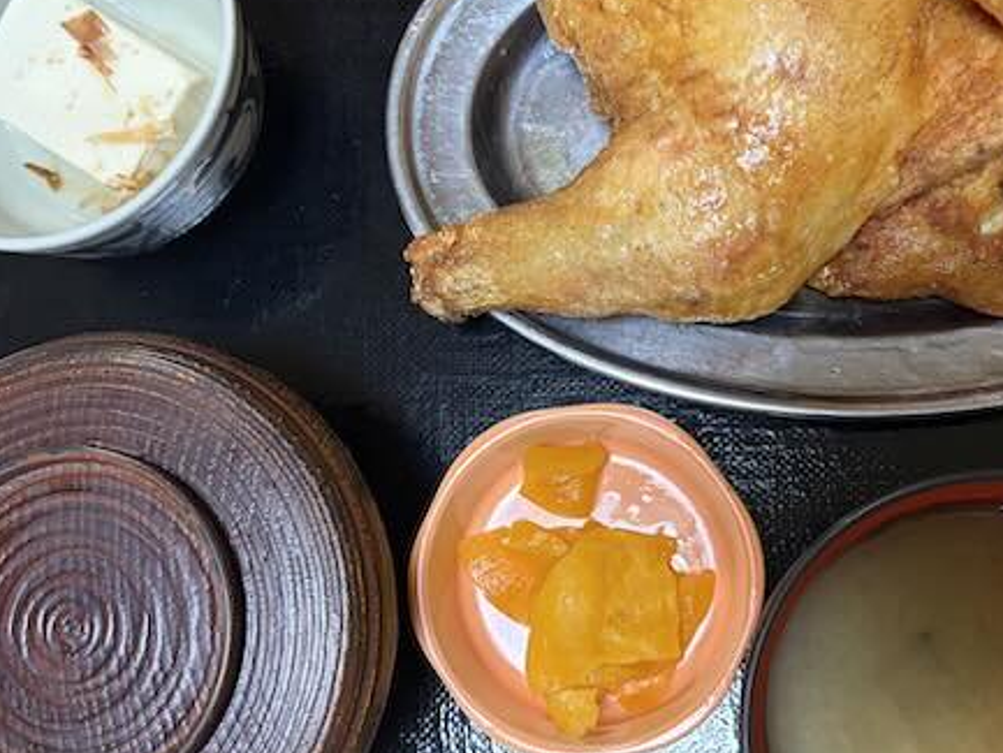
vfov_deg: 34.4
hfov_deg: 44.6
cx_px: 579
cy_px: 351
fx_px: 1217
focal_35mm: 42
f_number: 1.6
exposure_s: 1/50
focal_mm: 5.96
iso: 320
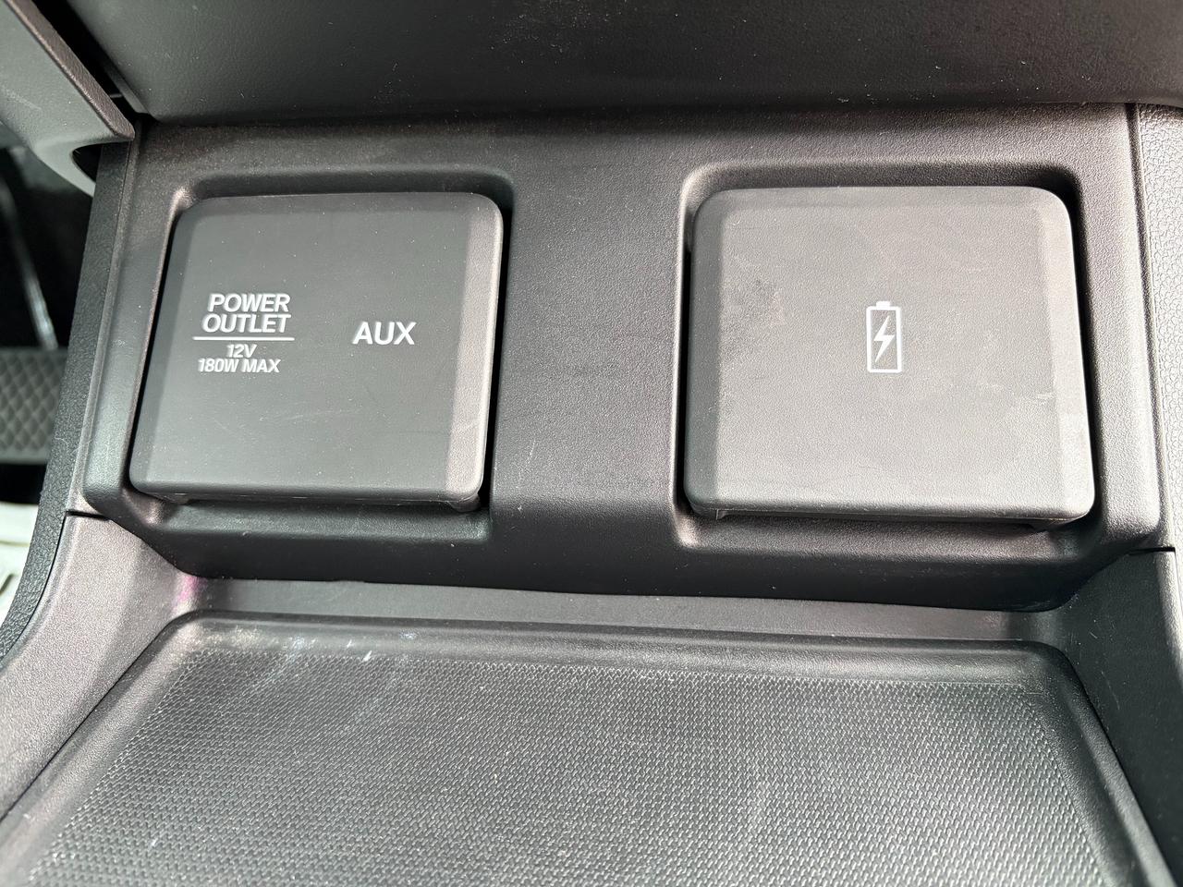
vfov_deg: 53.1
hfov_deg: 67.3
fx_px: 889
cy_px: 444
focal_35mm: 26
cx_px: 592
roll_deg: +4.7
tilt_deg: -26.3
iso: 320
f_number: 1.6
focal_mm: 5.96
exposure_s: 1/60
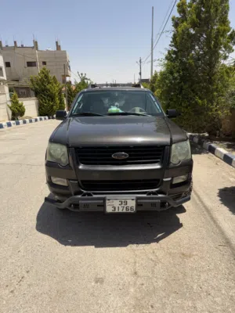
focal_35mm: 24
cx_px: 118
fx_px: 217
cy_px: 156
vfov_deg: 71.6
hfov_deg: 56.8
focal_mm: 6.76
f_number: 1.78
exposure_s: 1/5714
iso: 80
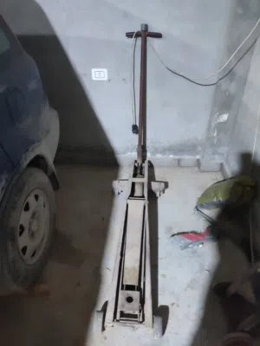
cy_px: 173
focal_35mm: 25
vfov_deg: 69.4
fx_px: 250
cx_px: 130
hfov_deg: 54.9
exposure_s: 1/17
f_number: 1.9
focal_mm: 6.04
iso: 3185
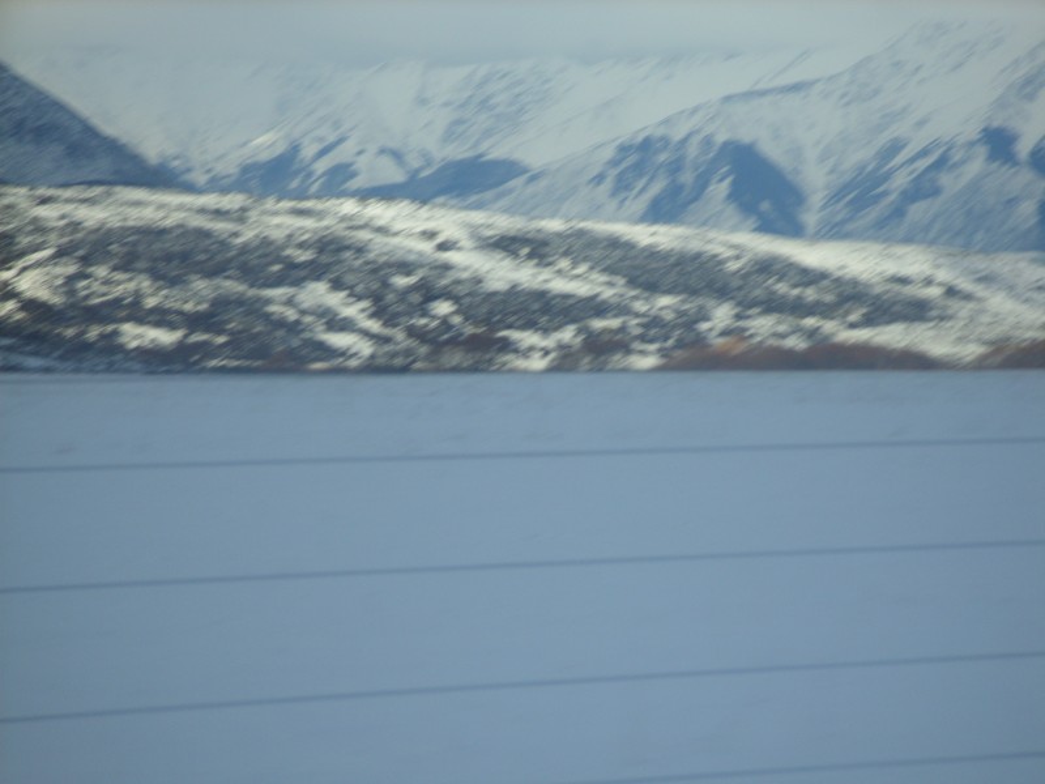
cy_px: 392
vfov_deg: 7.8
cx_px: 522
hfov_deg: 10.4
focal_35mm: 190
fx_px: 5736
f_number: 7.6
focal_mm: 39
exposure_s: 1/272
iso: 50
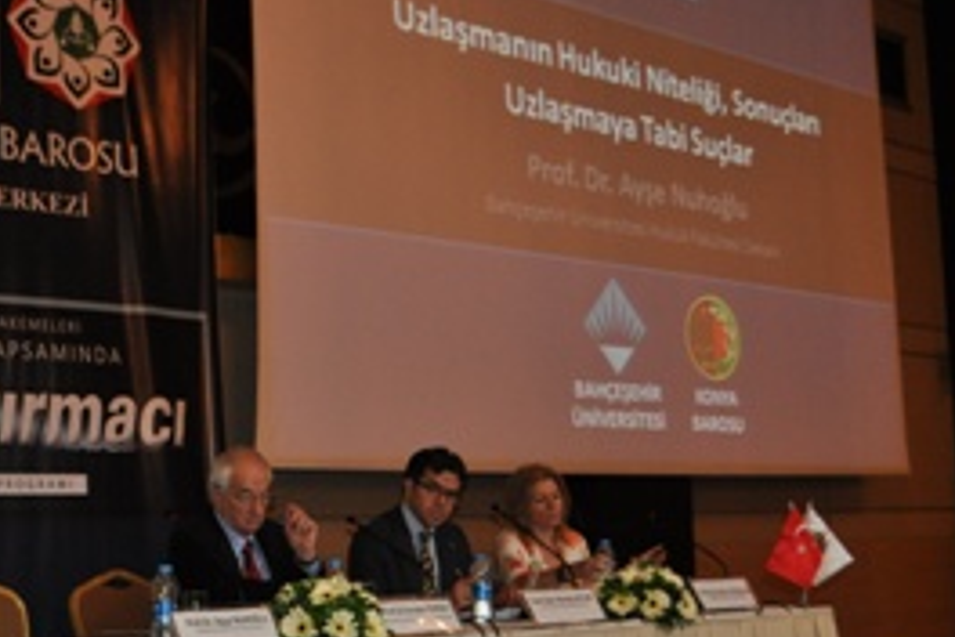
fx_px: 1485
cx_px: 156
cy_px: 413
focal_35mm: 56
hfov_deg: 34.3
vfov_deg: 24.1
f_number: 3.8
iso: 800
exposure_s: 1/60
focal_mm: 22
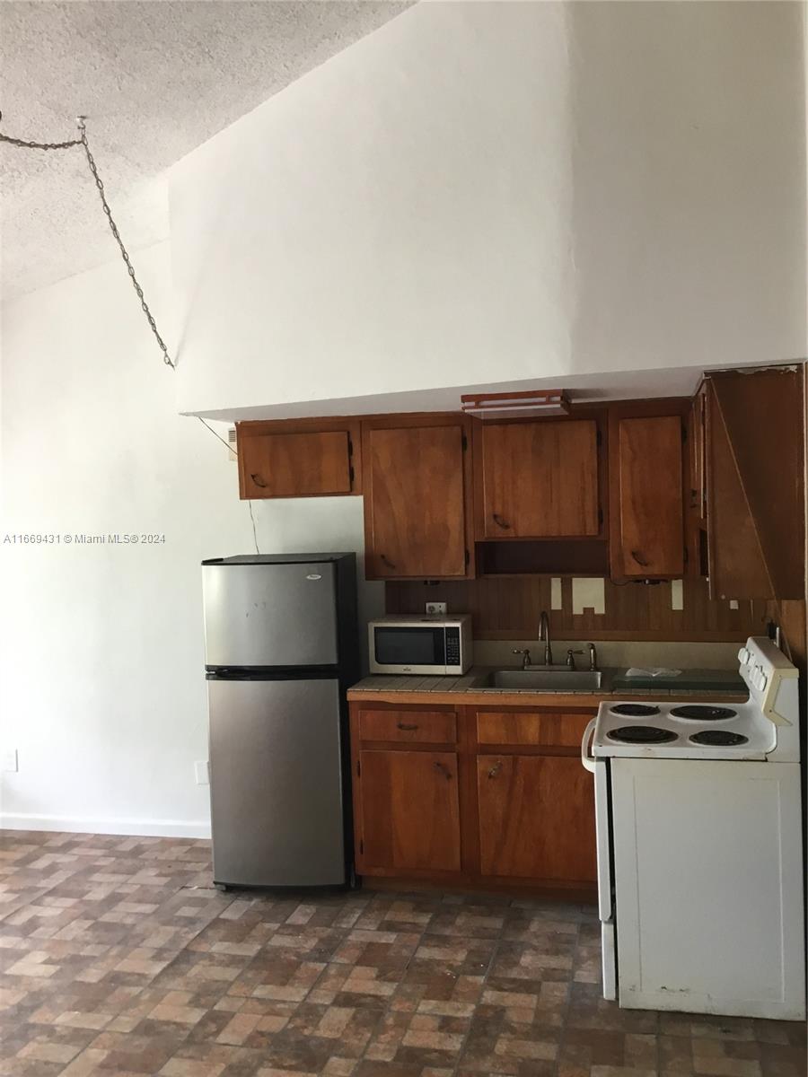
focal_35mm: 31
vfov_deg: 58.4
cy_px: 538
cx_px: 404
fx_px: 965
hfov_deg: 45.4
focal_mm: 3.3
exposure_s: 1/30
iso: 50
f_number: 2.4
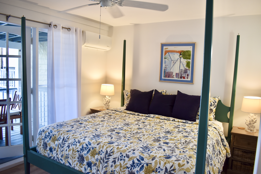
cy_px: 87
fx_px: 196
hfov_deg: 67.4
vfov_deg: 47.9
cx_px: 130
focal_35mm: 27
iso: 400
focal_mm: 18
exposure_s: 1/80
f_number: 4.5
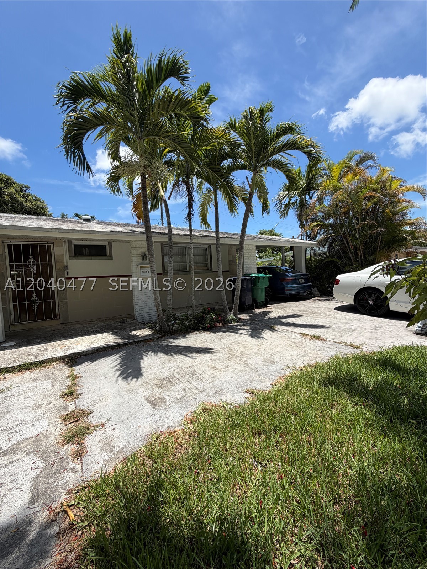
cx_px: 214
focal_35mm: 14
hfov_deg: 85.7
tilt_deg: -3.6
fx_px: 230
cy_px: 284
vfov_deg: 102.1
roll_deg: +4.0
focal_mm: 2.22
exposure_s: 1/770
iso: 25
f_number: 2.2
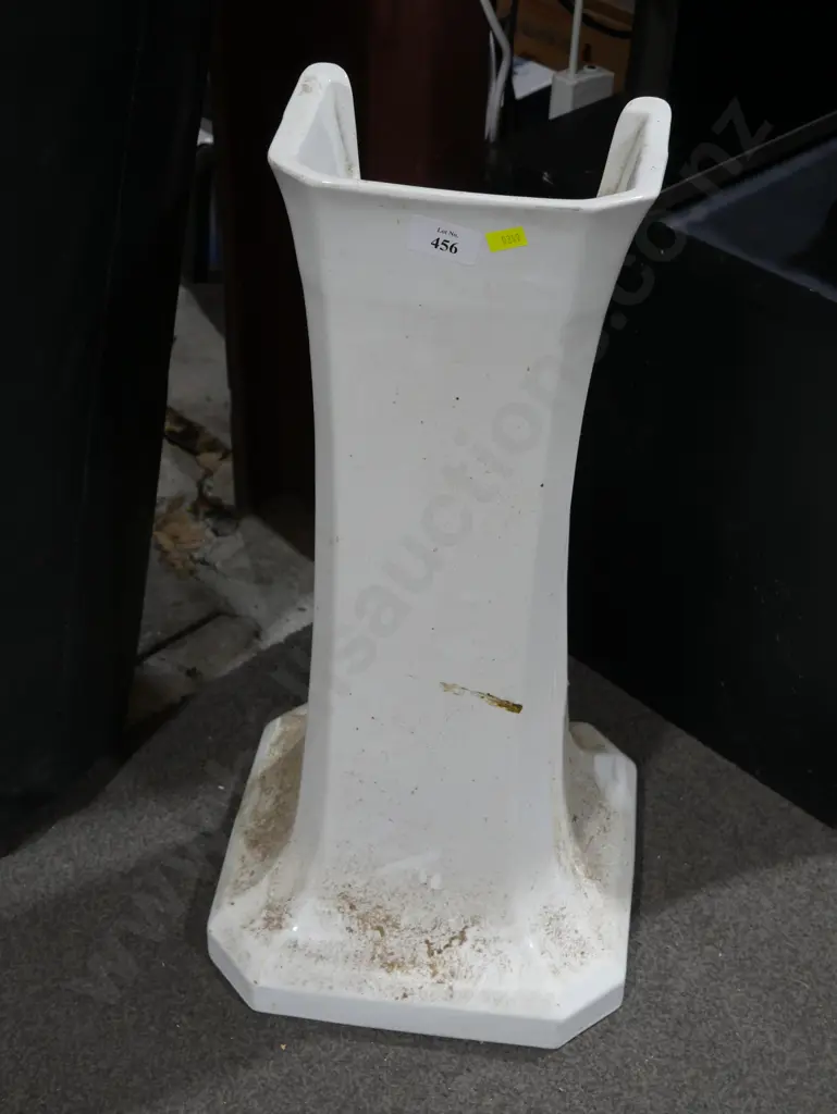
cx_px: 418
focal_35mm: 50
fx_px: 1611
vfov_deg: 38.2
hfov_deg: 29.1
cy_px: 557
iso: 400
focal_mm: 25
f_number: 5.3
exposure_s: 1/60
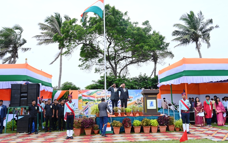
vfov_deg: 38.9
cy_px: 70
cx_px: 114
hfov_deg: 58.8
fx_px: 202
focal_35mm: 33
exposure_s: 1/160
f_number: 11
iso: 500
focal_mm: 31.5
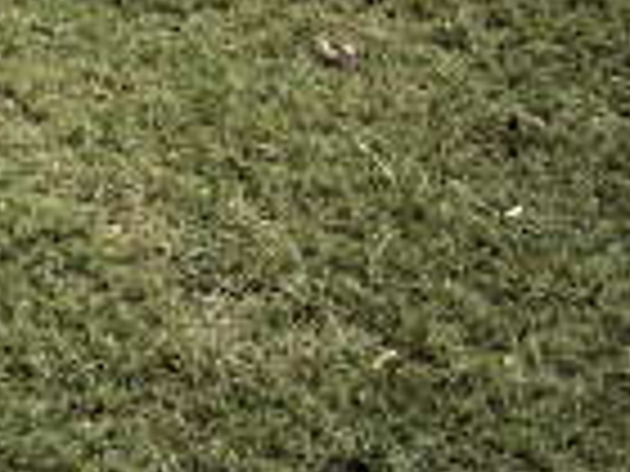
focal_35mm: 174
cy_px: -306
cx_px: -792
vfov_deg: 8.3
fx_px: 3167
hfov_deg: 10.1
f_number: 3.2
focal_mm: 6.3
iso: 50
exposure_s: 1/88.4
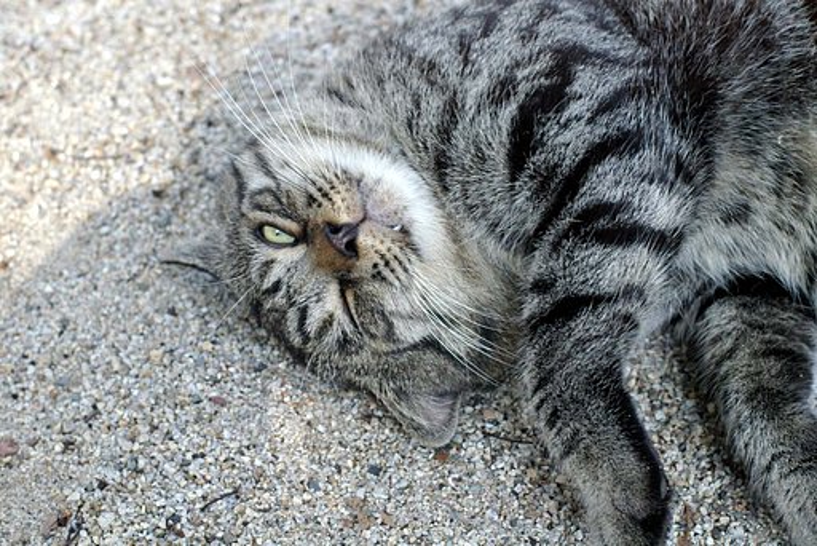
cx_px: 408
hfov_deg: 31.2
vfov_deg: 21.1
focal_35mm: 64
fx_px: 1465
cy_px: 273
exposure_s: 1/180
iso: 800
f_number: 5.6
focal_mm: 43
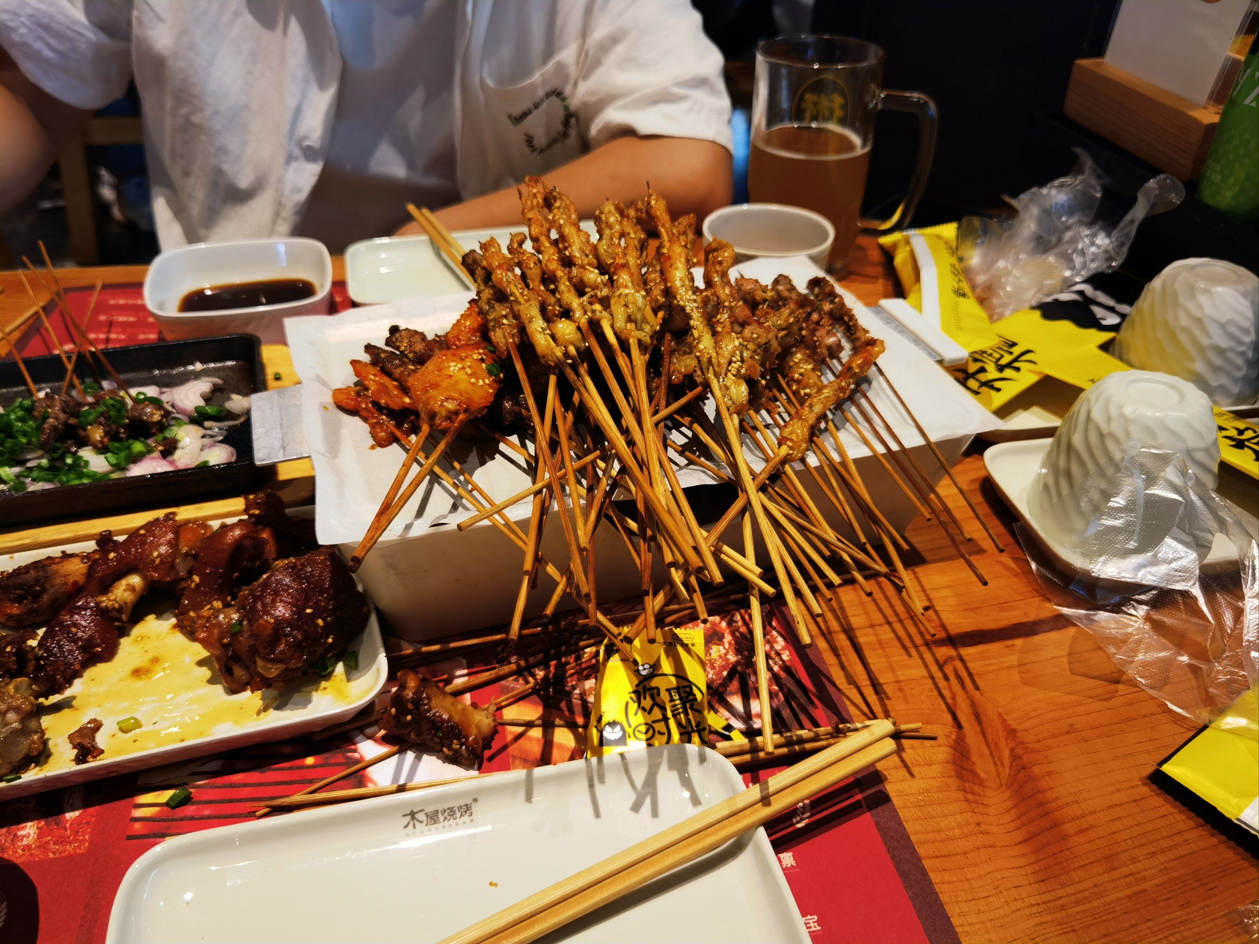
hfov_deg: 65.3
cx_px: 630
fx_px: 982
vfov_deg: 51.4
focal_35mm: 27
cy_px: 472
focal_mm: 6.67
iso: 100
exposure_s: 1/50
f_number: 1.9
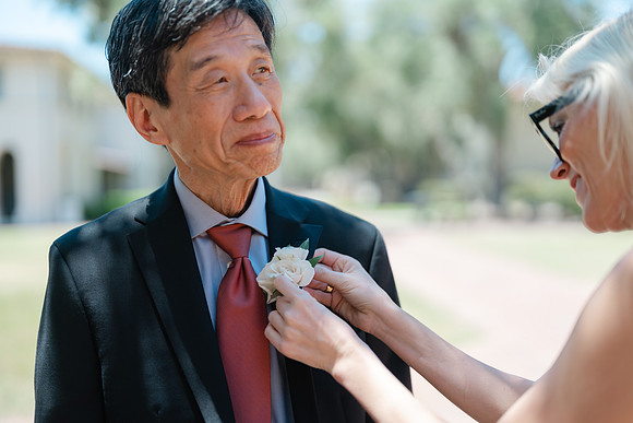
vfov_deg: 29.1
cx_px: 316
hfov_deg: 42.5
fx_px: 814
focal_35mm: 46
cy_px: 235
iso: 160
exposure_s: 1/2000
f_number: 1.7
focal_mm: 55
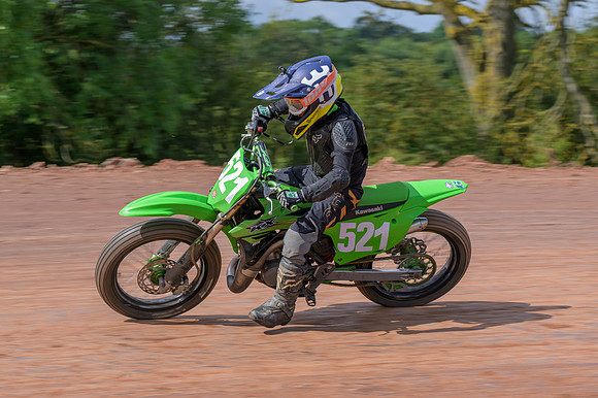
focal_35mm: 138
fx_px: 2291
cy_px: 199
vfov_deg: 9.9
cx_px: 299
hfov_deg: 14.9
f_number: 8
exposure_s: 1/250
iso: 125
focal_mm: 92
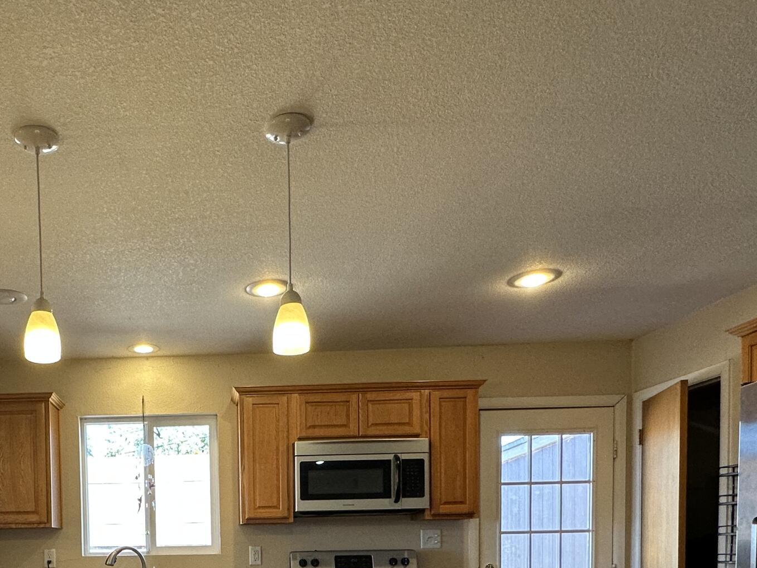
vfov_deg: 39.7
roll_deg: +1.0
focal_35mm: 31
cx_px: 176
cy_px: 574
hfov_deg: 55.2
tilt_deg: -1.2
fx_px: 678
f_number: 2.2
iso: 125
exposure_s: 1/120
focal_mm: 2.22
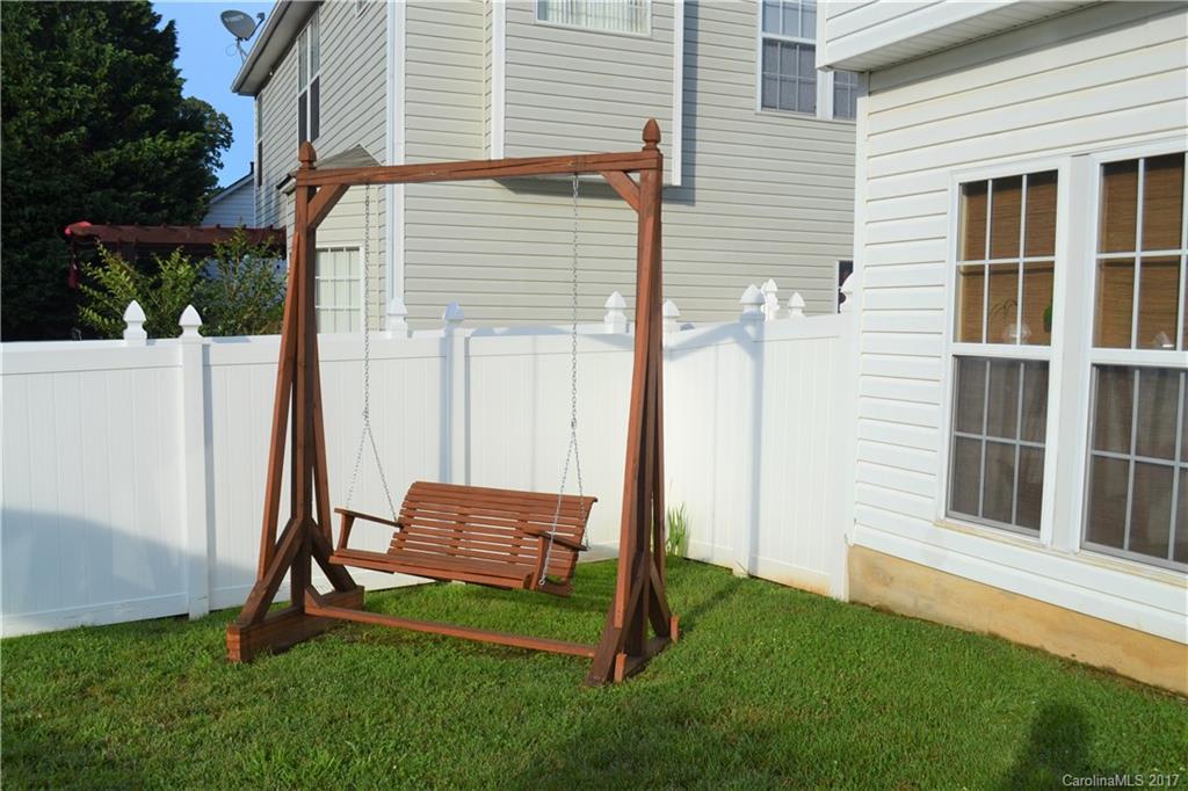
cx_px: 594
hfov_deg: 57.2
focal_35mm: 33
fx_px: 1089
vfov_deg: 39.9
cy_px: 396
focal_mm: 22
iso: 100
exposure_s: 1/250
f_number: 8
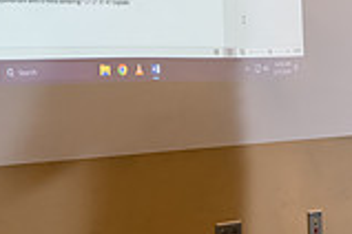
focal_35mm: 146
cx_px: 403
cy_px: 85
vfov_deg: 9.4
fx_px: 1427
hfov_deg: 13.7
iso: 800
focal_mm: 40
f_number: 3.5
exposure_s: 1/160
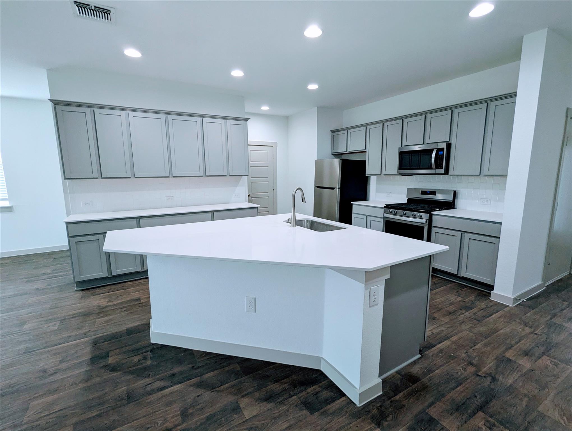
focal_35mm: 16
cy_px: 216
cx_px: 286
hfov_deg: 94.4
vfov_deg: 78.2
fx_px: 265
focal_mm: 2.35
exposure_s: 1/24
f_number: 2.2
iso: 98
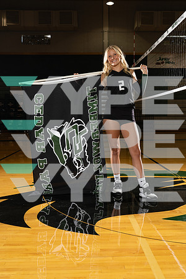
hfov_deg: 34.2
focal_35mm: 39
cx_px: 93
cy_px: 140
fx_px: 302
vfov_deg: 49.6
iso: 800
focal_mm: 39
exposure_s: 1/250
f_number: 5.6
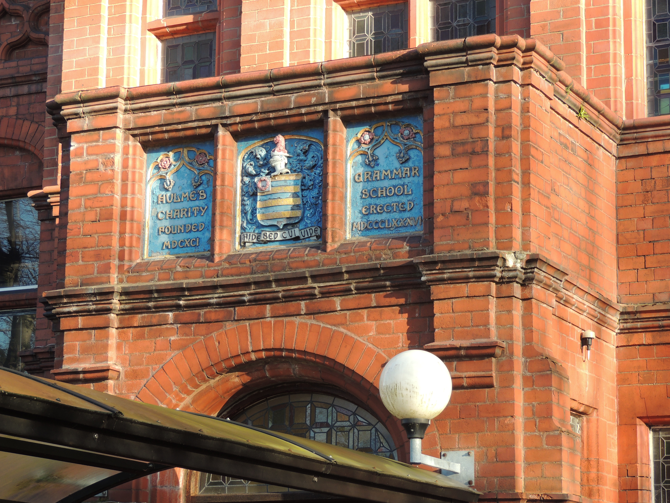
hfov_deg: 19.6
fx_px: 1936
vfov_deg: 14.8
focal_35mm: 100
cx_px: 335
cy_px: 252
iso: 100
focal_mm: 17.8
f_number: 4.1
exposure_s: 1/100
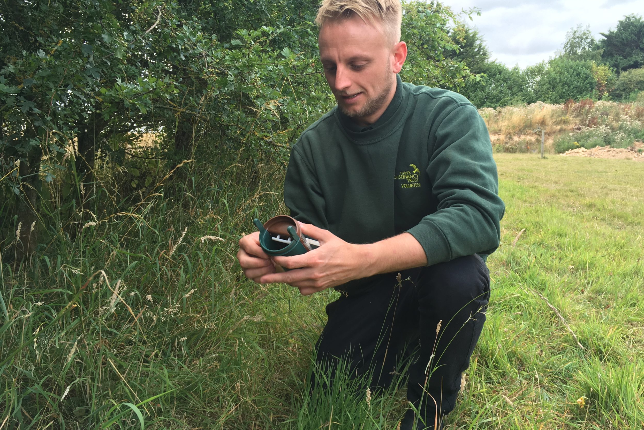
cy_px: 191
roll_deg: -1.9
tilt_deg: -4.1
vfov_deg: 42.3
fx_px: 555
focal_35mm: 31
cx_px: 330
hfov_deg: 60.3
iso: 25
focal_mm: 4.15
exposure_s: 1/136
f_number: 2.2
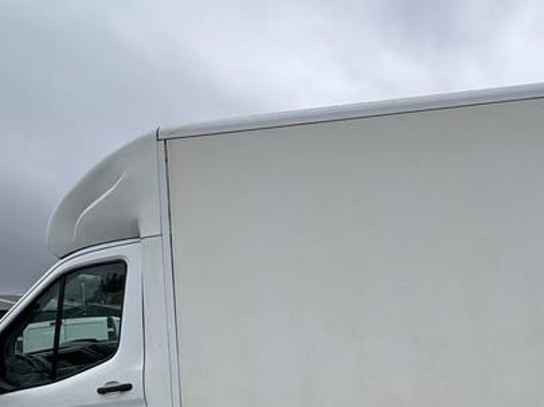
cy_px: 301
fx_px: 487
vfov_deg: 44.0
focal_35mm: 31
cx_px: 408
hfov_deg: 55.6
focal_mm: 2.22
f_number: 2.2
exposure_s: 1/2342
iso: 50
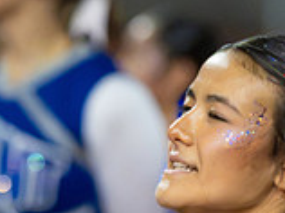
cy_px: 130
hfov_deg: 2.1
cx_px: 83
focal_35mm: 955
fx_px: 7851
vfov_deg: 1.6
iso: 18000
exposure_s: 1/1250
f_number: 2.8
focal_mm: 180
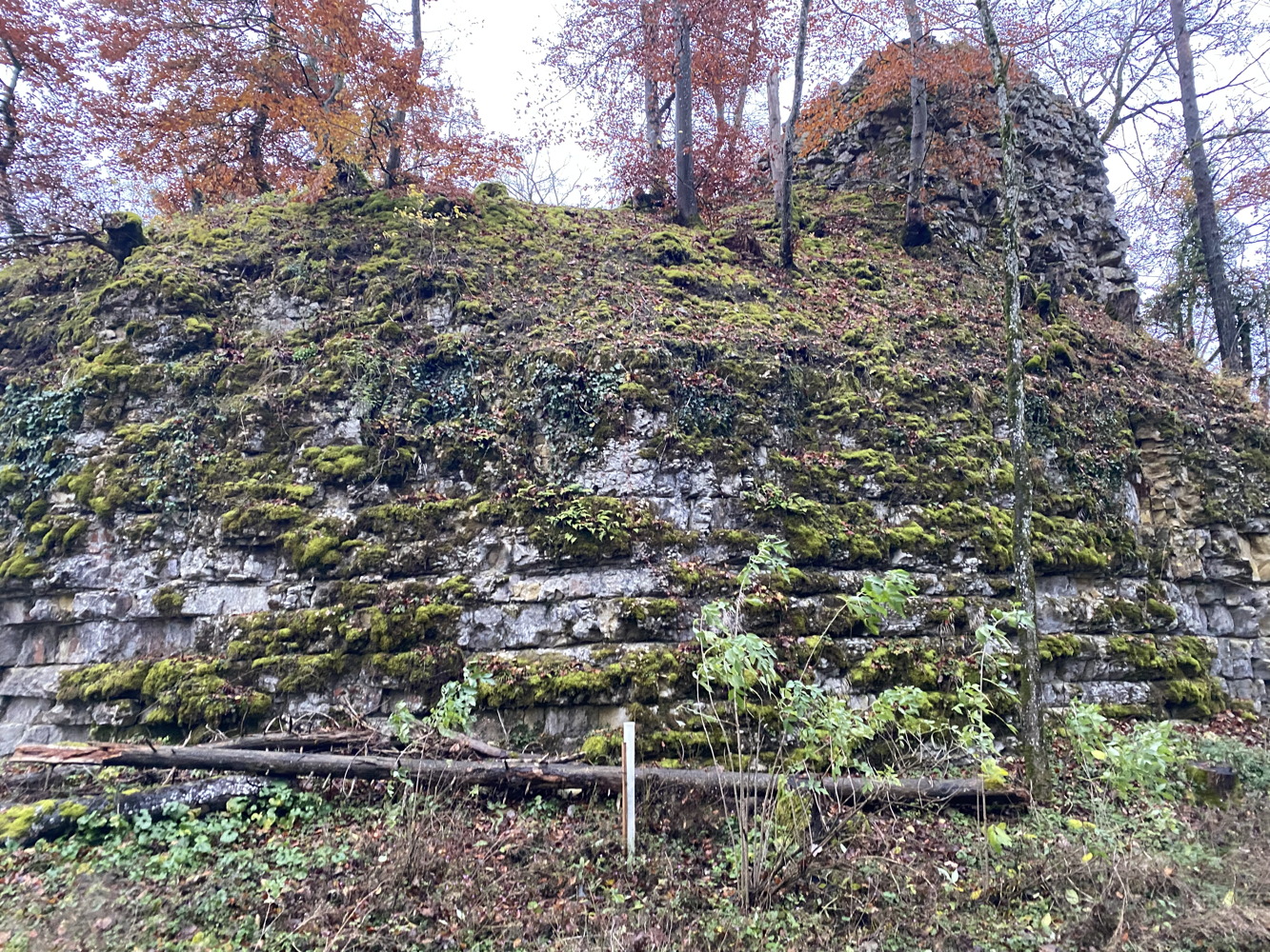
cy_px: 476
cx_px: 635
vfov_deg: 53.1
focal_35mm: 26
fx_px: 954
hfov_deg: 67.3
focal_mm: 4.25
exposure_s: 1/60
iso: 500
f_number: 1.8
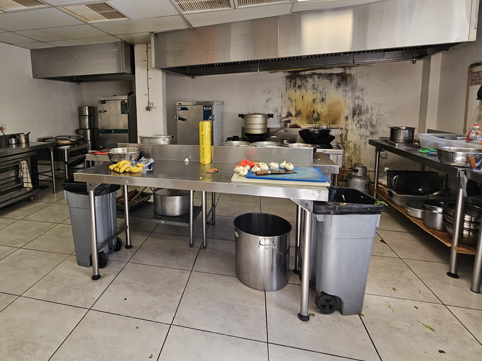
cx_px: 183
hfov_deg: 86.2
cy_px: 132
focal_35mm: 18
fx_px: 251
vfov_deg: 70.3
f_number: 2.2
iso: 64
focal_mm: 2.2
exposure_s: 1/50
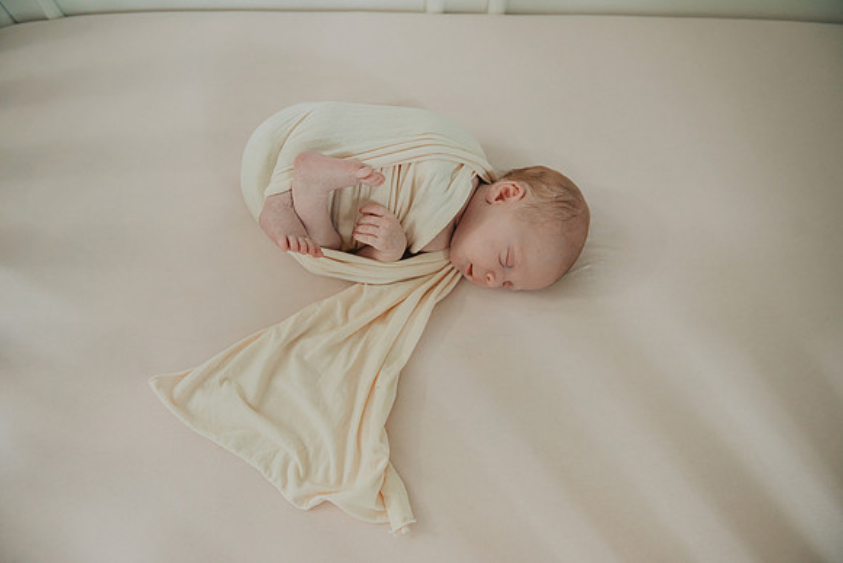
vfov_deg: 51.6
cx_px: 422
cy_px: 282
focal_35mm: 25
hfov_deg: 71.9
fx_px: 581
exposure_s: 1/200
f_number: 2.8
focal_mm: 24
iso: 3200
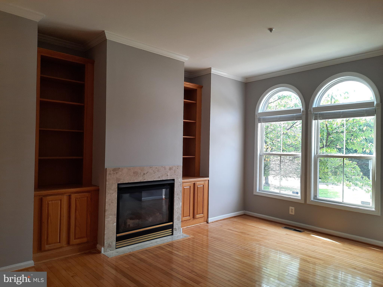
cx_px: 192
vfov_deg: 54.9
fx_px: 277
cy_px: 144
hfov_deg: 69.4
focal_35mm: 25
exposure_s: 1/60
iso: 40
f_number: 2
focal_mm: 4.6
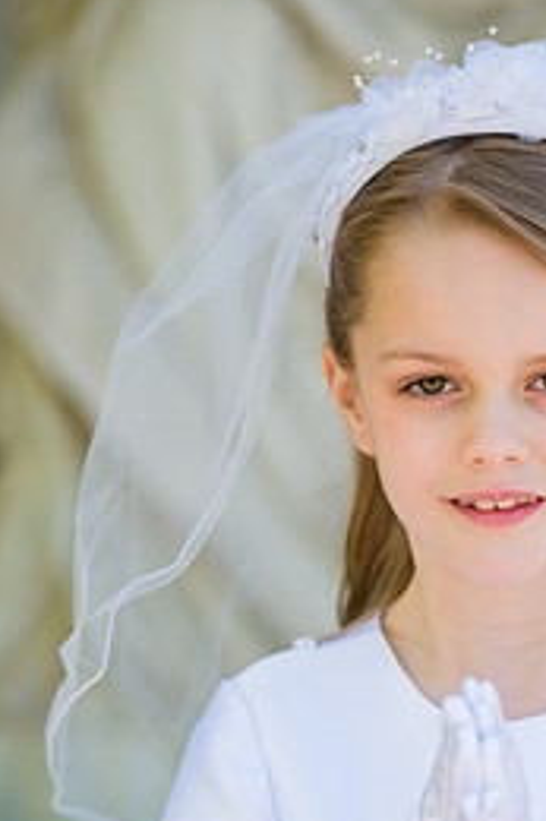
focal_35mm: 182
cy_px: 644
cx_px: 440
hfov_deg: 7.5
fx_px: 4146
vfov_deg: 11.3
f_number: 3.2
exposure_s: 1/800
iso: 200
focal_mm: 105
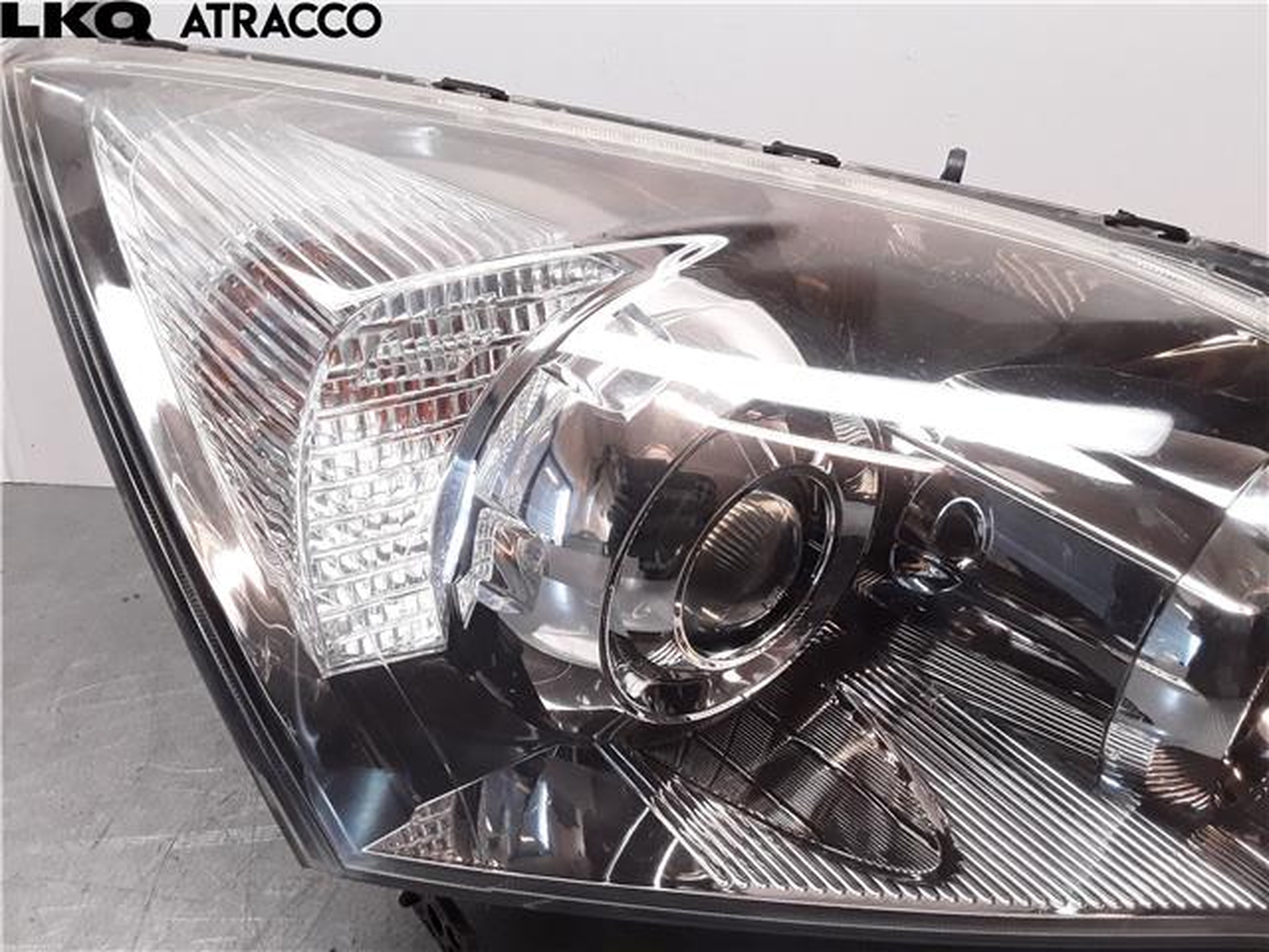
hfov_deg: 63.4
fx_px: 1026
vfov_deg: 49.7
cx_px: 634
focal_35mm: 28
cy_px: 476
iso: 100
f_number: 1.9
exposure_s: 1/127
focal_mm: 2.91
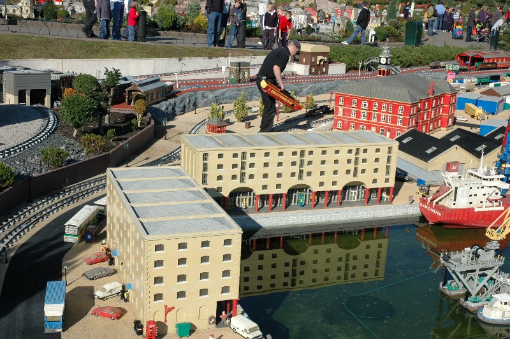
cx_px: 255
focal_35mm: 46
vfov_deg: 28.9
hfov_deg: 42.4
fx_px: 658
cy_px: 170
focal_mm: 31
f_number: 9
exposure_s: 1/320
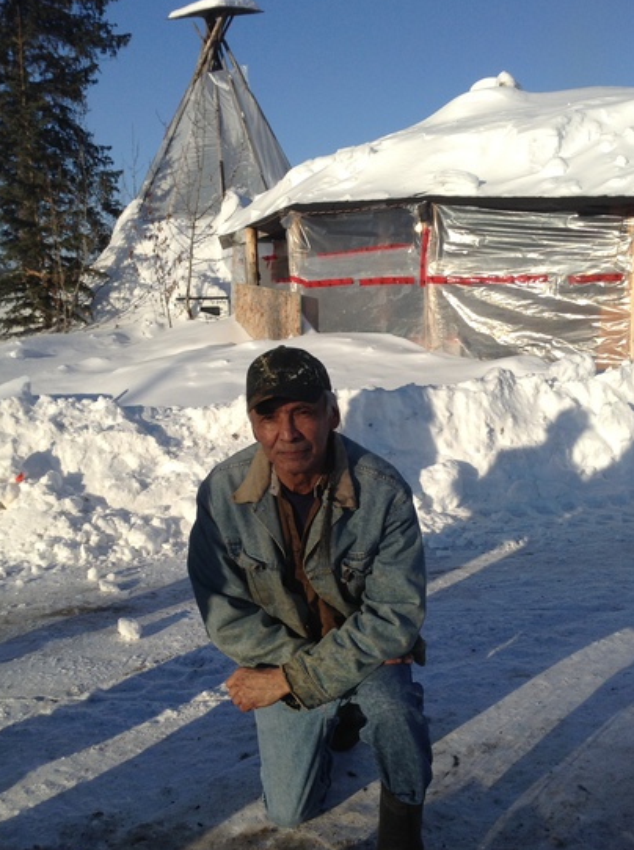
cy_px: 491
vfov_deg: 47.8
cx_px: 337
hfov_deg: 36.7
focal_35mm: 39
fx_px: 956
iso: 32
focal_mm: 3.3
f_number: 2.4
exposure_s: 1/1656
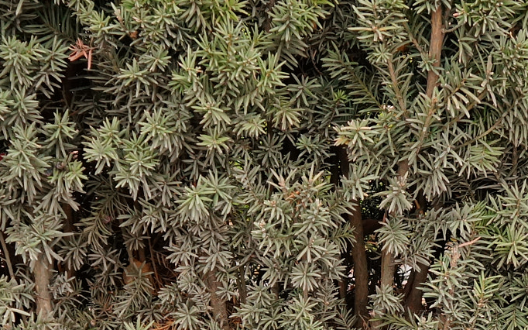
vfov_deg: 8.0
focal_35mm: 161
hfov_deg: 13.0
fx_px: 2310
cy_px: 505
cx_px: 205
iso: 500
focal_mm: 35
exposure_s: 1/60
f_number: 4.5
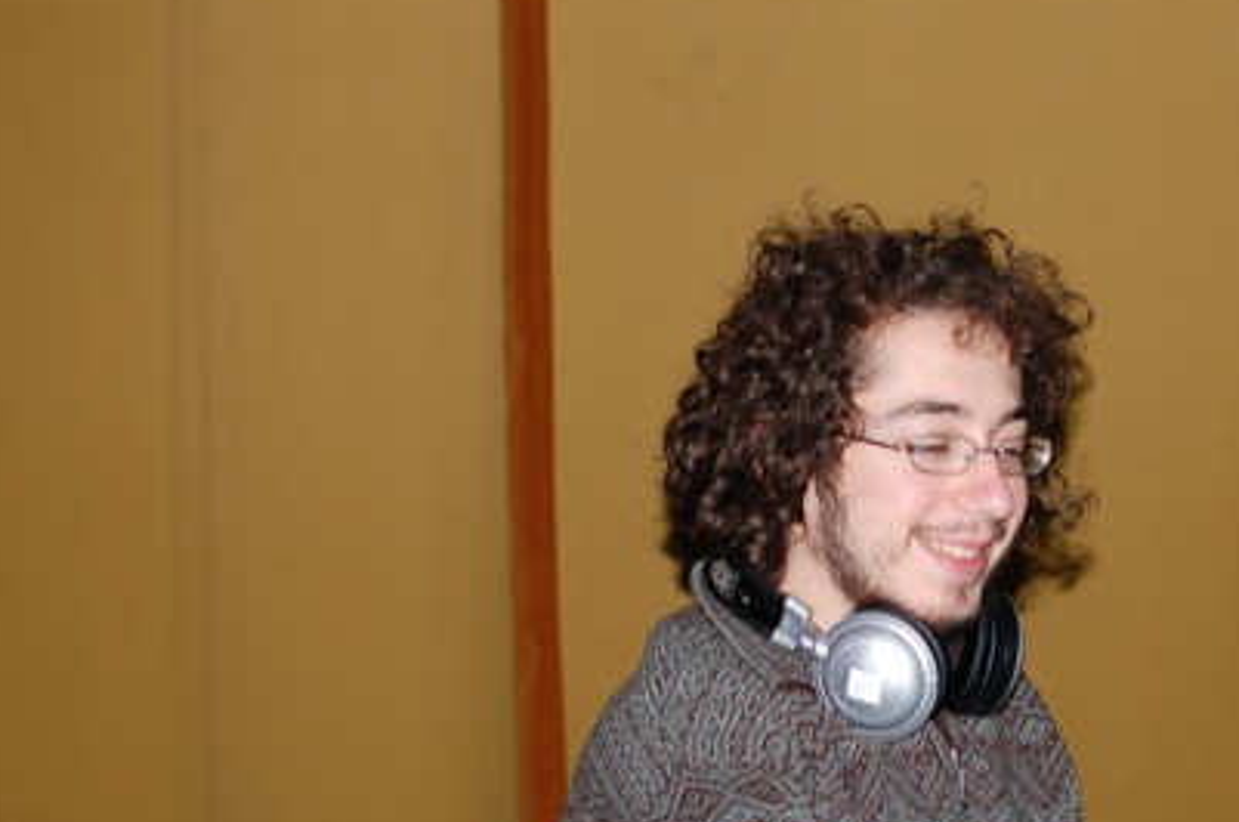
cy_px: 635
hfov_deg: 24.0
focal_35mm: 84
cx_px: 915
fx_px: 2879
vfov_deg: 16.1
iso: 400
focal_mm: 35
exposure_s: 1/60
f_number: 3.5
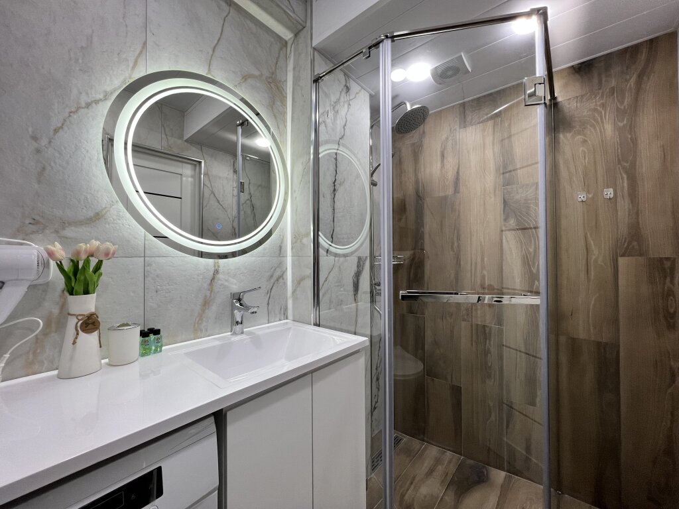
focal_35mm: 13
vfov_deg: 89.9
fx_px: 255
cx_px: 340
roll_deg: +0.2
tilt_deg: +0.4
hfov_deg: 106.2
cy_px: 254
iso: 80
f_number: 1.8
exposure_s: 1/99
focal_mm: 1.57
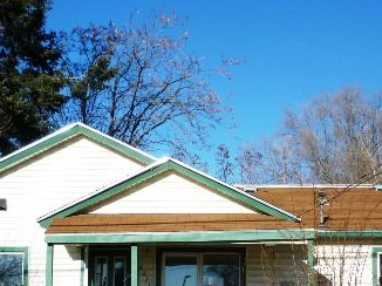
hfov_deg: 33.8
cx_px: 193
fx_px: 629
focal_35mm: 57
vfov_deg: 24.9
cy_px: 253
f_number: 4.5
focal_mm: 5.2
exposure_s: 1/640
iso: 80
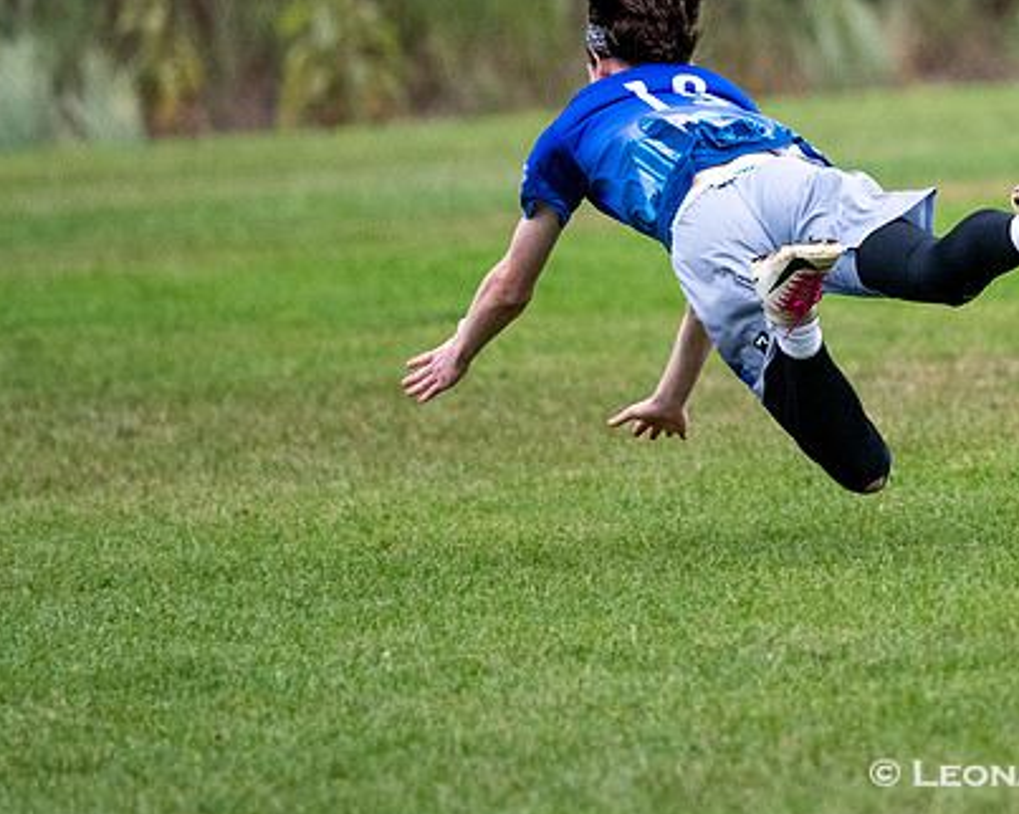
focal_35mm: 884
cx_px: 998
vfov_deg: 1.8
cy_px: 180
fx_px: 26647
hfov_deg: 2.2
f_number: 4
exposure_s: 1/1600
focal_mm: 300
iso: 1600
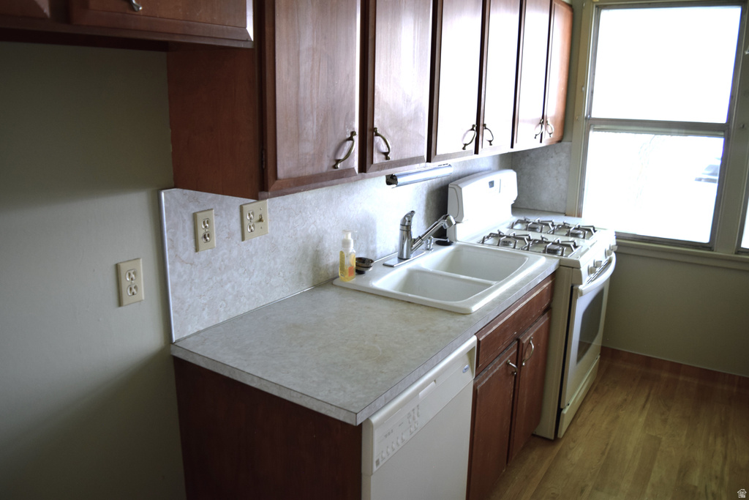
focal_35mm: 27
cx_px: 374
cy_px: 250
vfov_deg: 47.9
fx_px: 562
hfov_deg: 67.4
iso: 500
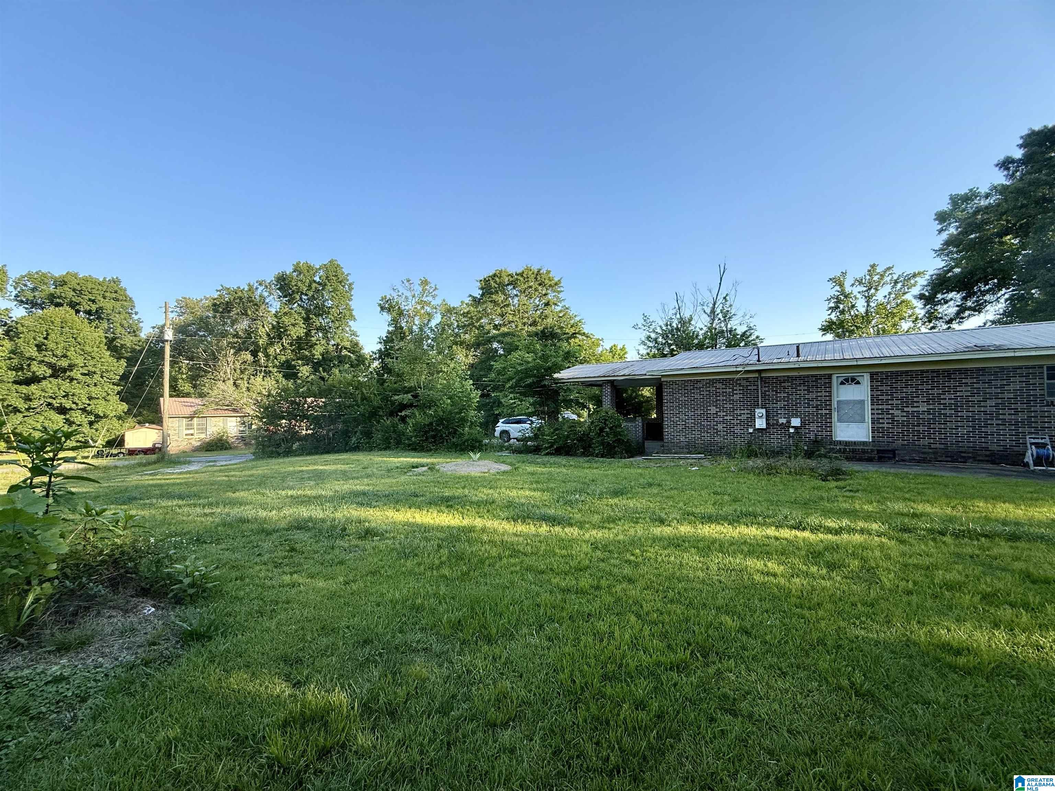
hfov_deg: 102.1
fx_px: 427
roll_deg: +0.3
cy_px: 396
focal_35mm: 14
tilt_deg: +2.2
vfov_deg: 85.7
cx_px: 528
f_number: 2.2
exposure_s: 1/494
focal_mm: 2.22
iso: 50
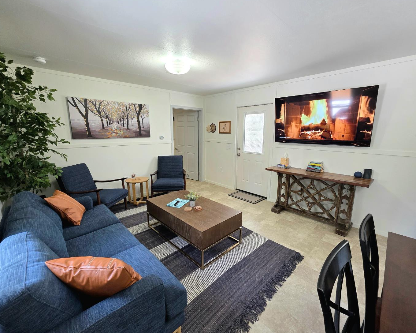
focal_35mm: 14
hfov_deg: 100.7
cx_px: 210
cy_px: 163
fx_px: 172
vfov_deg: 88.0
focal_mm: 2.2
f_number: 1.9
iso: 200
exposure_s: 1/120
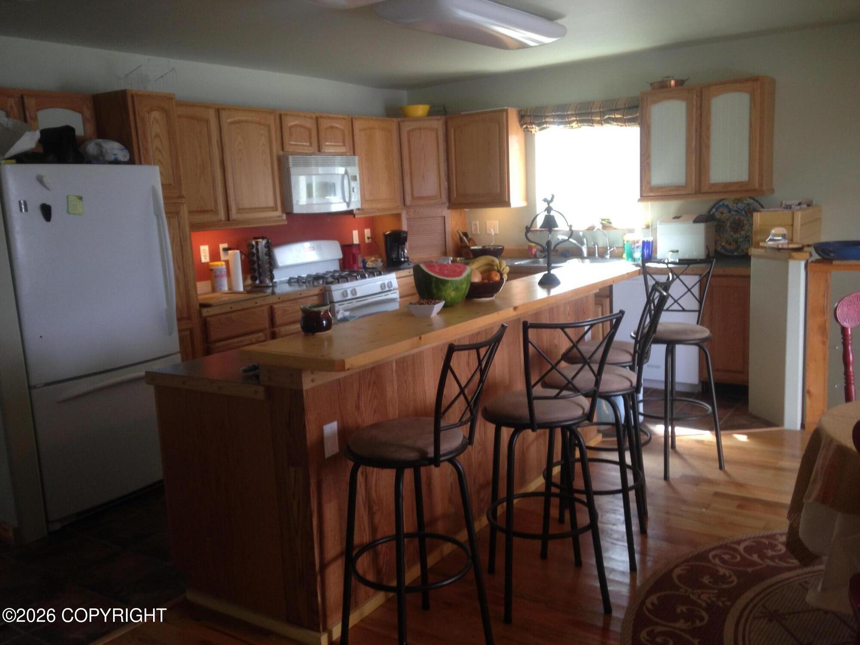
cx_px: 430
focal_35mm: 33
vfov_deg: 42.9
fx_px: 820
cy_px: 322
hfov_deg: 55.4
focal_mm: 4.12
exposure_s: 1/20
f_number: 2.4
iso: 64
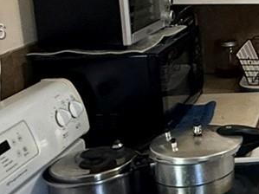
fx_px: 561
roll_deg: -0.5
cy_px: 33
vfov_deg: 19.4
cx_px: 429
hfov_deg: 20.6
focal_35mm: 75
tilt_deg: -10.3
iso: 250
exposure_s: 1/60
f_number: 2.2
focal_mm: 2.22
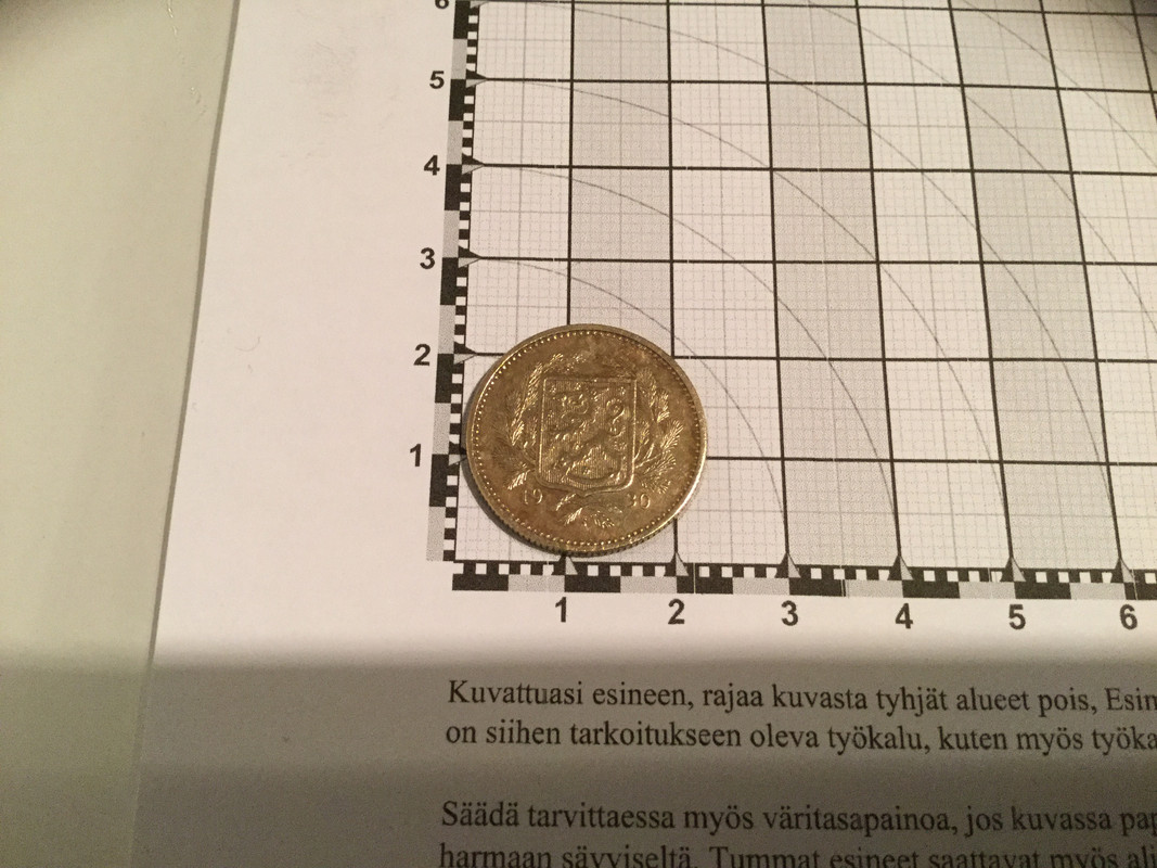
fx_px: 1036
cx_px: 578
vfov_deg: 45.4
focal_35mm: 31
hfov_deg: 58.4
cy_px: 434
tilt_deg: -72.1
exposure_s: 1/25
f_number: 2.4
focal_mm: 3.3
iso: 200
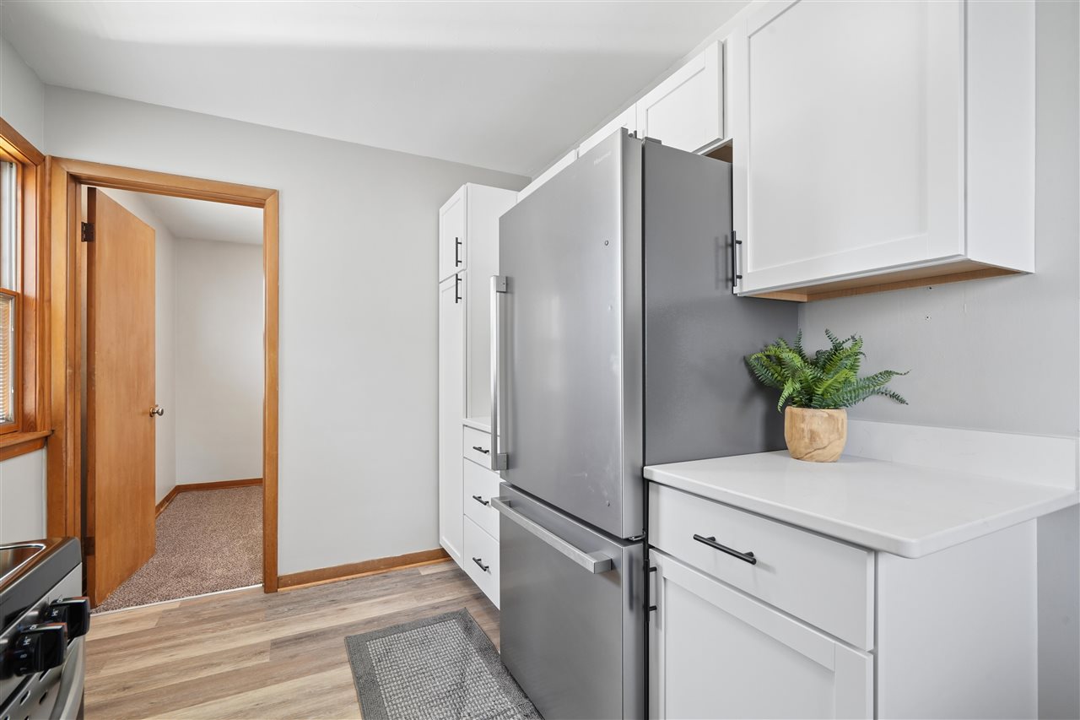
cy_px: 360
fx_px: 480
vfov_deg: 73.7
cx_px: 540
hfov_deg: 96.7
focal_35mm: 16
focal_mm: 16
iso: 400
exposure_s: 1/15
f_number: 10
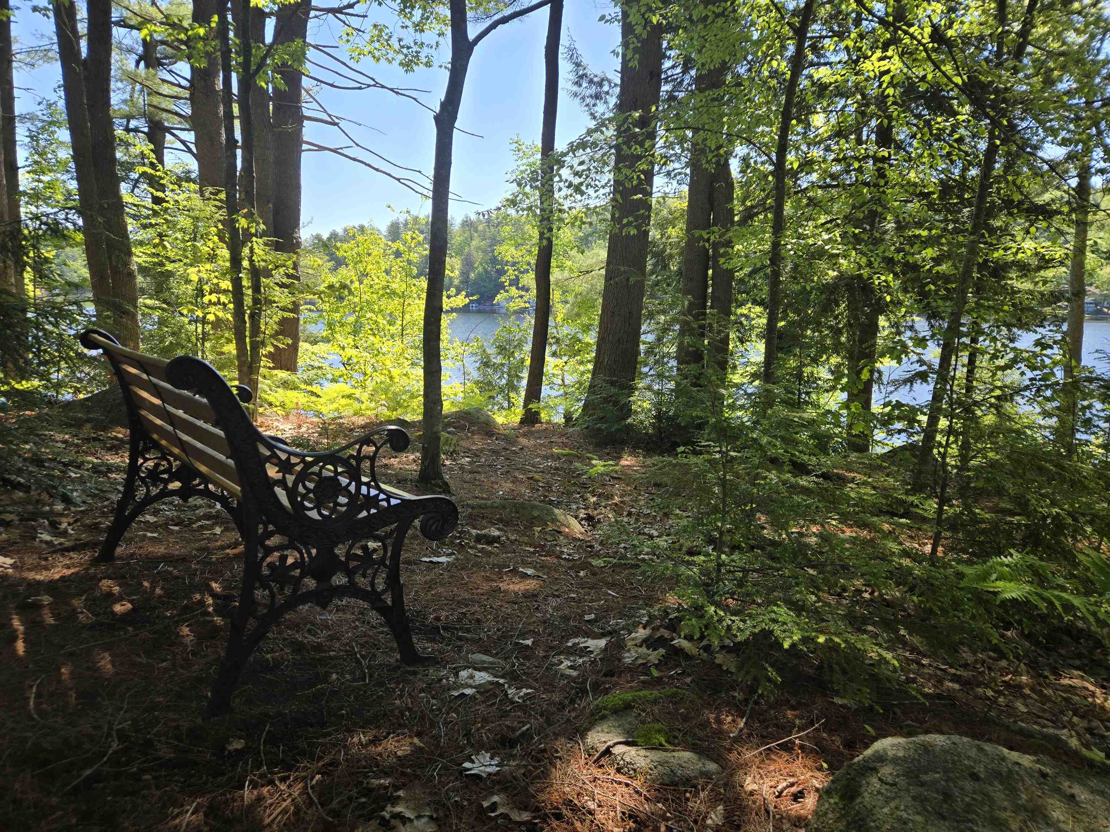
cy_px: 416
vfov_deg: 58.9
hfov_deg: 73.9
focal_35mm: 23
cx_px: 555
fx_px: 738
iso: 25
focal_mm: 5.4
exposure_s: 1/947
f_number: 1.8
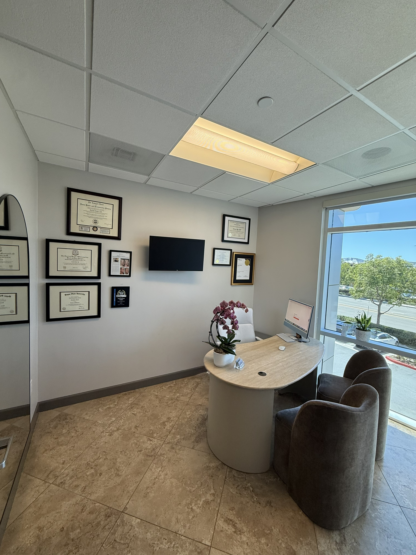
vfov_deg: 102.1
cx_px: 208
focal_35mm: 14
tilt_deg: -3.1
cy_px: 278
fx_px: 224
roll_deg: -2.9
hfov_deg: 85.7
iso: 125
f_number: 2.2
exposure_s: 1/120
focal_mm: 2.22
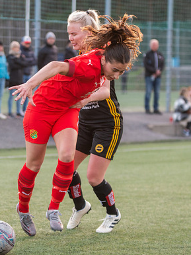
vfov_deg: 11.5
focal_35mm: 172
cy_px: 157
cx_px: 50
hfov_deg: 8.6
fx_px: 1267
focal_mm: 95
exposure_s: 1/640
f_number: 3.2
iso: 1800
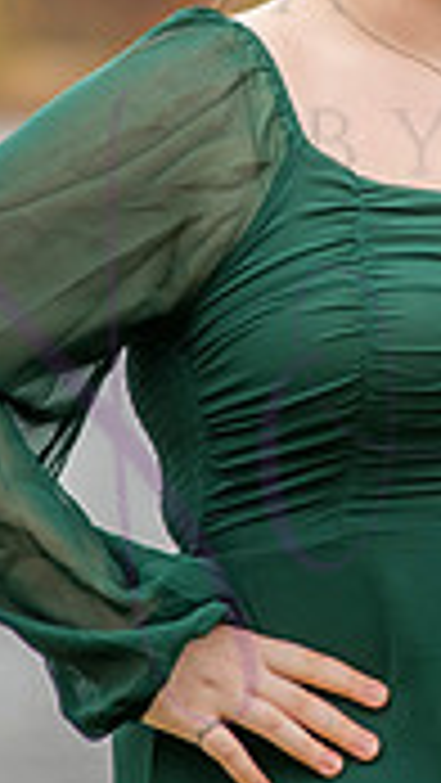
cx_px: 441
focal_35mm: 502
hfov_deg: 2.4
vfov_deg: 4.3
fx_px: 10426
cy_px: 135
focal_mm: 185
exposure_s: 1/400
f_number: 5.6
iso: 640
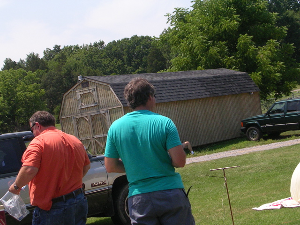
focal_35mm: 76
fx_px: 659
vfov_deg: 19.4
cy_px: 112
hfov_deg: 25.7
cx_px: 150
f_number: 3.9
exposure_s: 1/984
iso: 100
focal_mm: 11.5
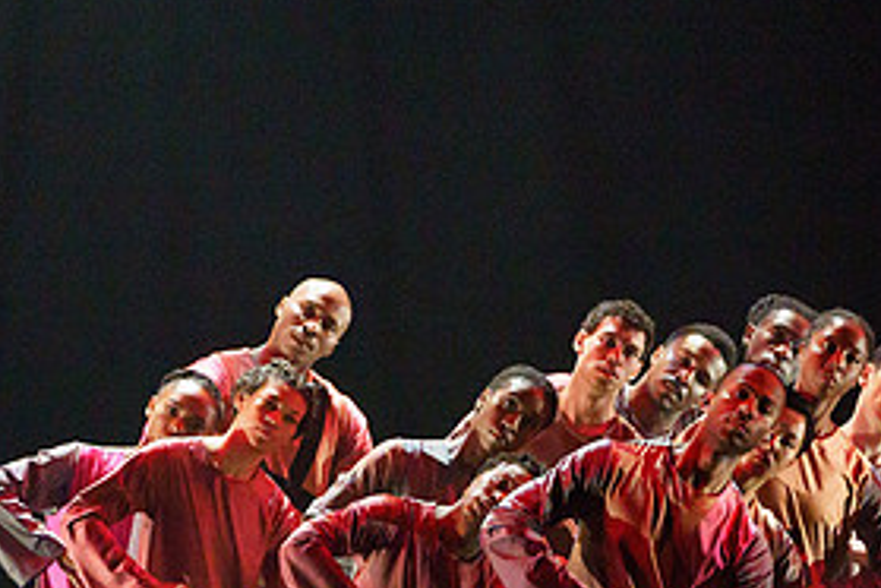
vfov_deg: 2.2
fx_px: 15563
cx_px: 533
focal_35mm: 636
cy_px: 435
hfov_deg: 3.2
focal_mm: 271
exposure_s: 1/250
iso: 5000
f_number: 5.6
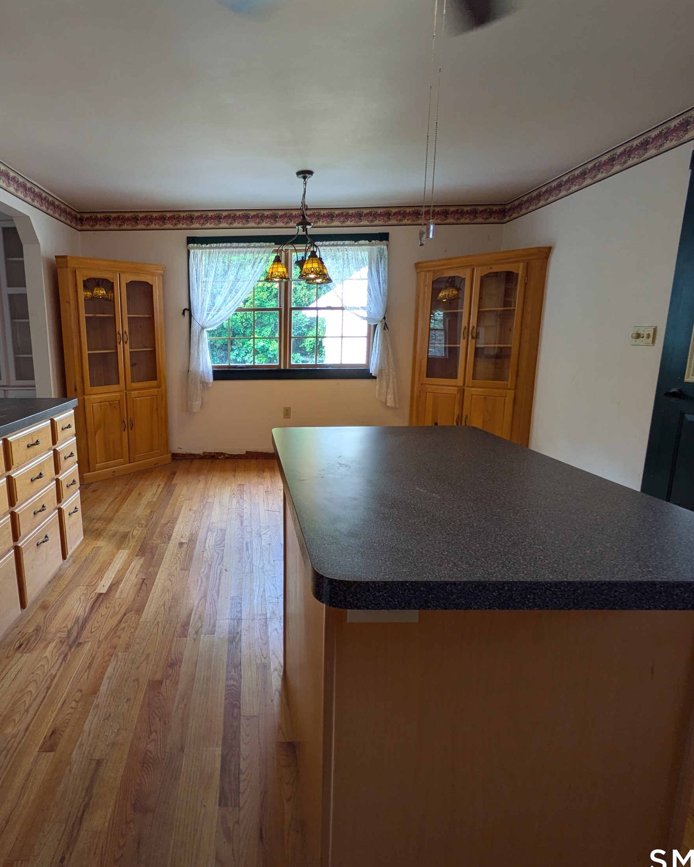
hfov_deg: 68.7
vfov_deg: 83.3
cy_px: 429
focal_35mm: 19
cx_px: 226
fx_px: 488
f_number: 2.2
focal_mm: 1.83
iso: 58
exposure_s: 1/60
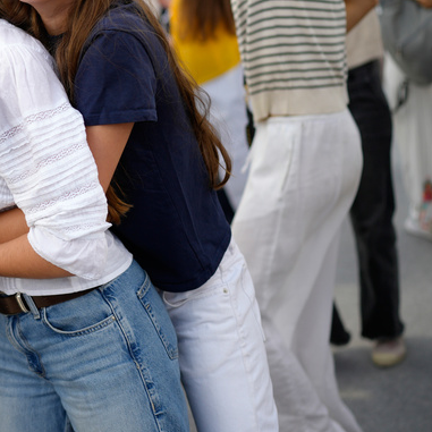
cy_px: 76
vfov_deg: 21.3
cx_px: -65
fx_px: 1130
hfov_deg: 20.5
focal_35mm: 80
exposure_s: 1/2500
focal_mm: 35
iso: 125
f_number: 1.6
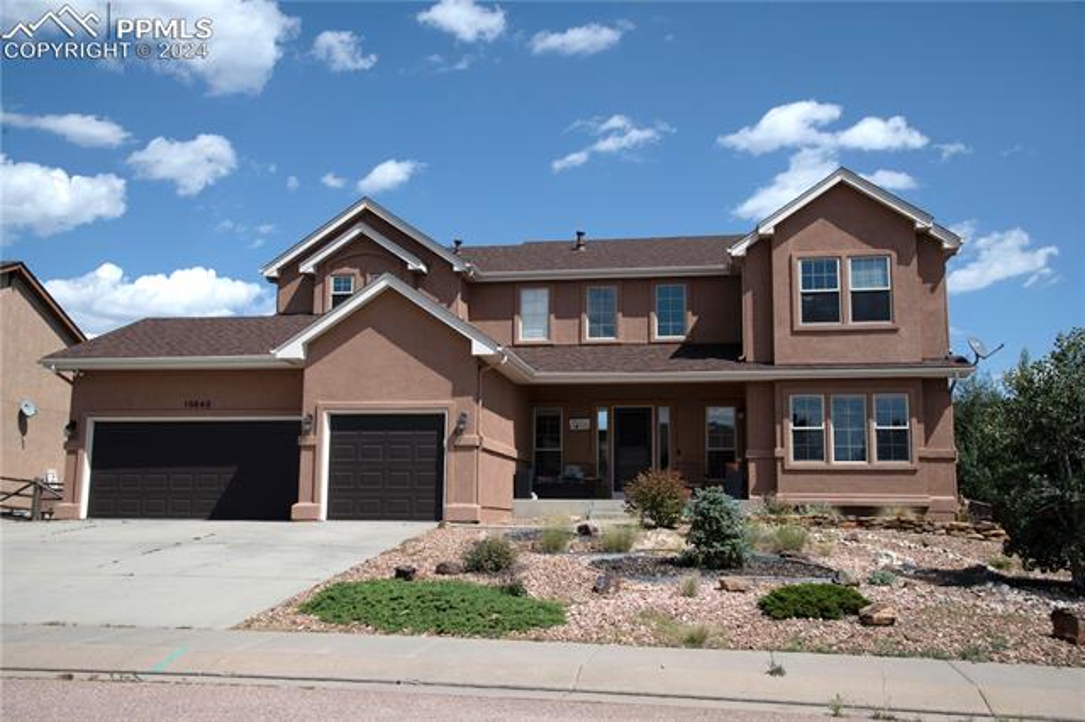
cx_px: 542
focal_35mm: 35
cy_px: 361
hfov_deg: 54.5
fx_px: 1054
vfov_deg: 37.8
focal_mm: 35
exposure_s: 1/640
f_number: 11
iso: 200
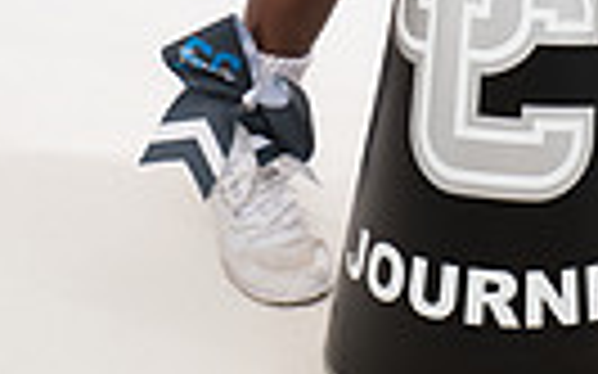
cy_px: -514
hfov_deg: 12.6
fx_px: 2688
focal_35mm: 165
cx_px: 531
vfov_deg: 7.4
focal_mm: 48
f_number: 7.1
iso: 500
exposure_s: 1/320
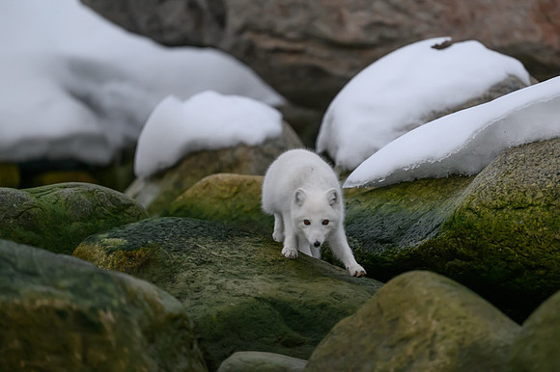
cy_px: 150
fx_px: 7417
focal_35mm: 477
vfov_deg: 2.9
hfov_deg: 4.3
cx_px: 334
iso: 2500
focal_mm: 400
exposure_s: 1/1250
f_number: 3.2
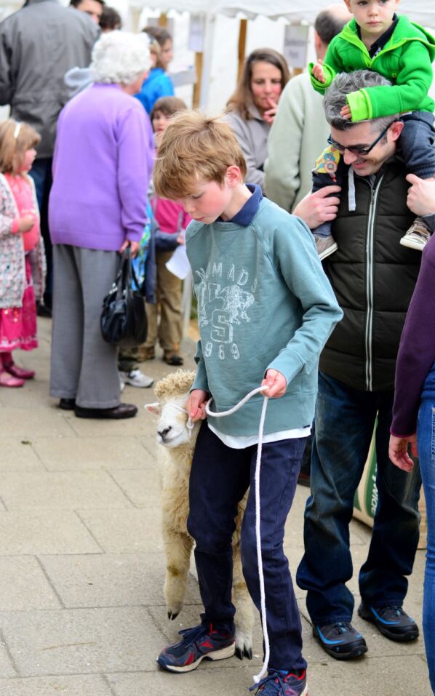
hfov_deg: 16.9
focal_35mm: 77
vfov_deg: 26.8
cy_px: 347
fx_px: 1461
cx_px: 209
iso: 200
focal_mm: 50
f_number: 2.8
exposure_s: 1/400
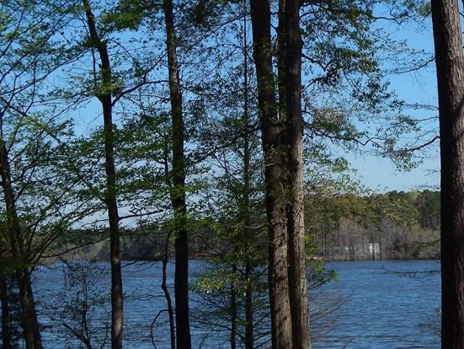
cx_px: 376
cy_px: 157
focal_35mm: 91
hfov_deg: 21.2
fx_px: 1221
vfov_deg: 16.3
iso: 125
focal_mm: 8.6
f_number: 3.7
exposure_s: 1/1250
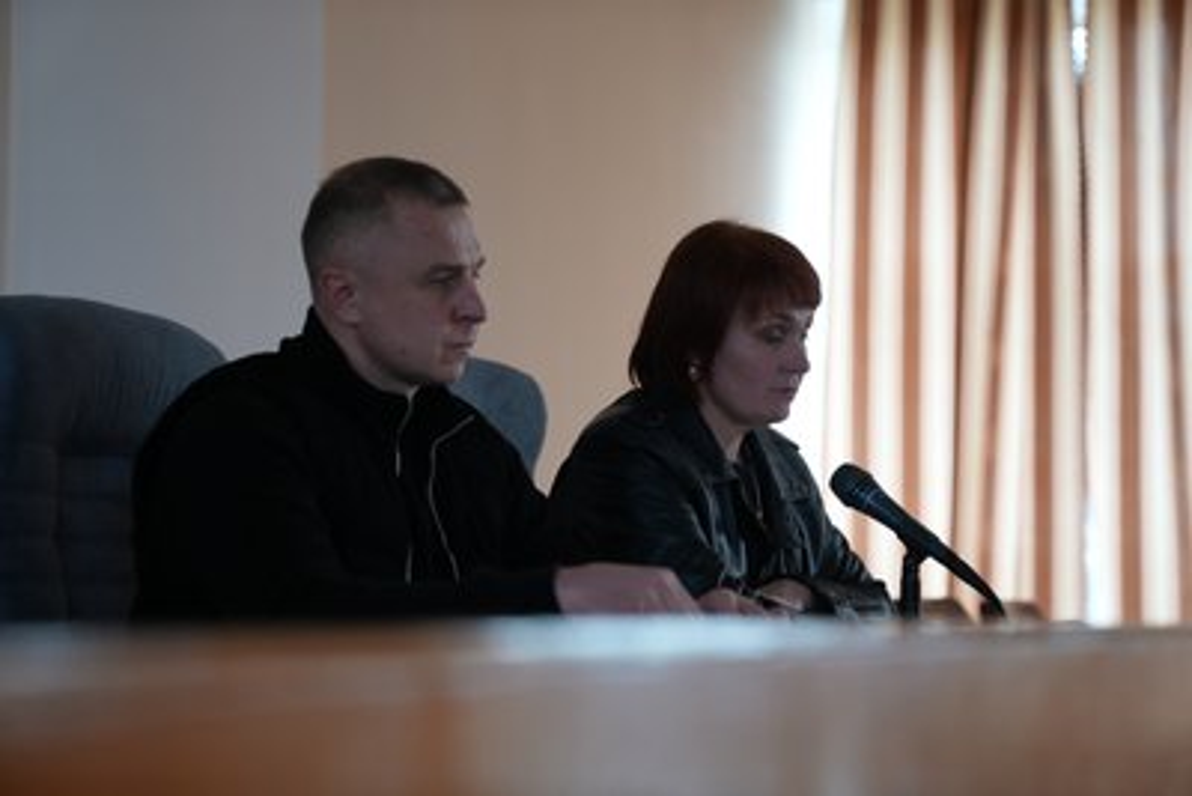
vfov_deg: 19.5
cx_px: 596
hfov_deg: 28.8
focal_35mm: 70
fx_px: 2318
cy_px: 398
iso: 125
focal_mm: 70
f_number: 2.8
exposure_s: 1/50
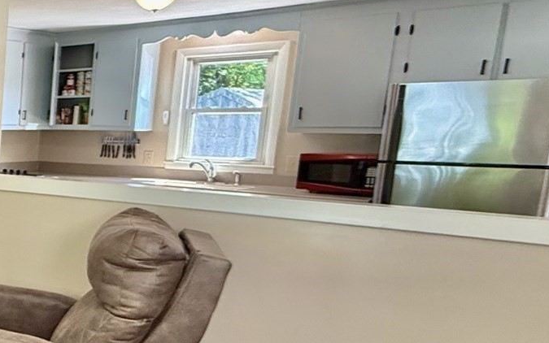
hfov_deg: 30.6
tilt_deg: -8.9
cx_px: -224
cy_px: 227
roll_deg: -0.6
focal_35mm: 45
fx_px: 673
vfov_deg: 28.4
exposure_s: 1/60
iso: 320
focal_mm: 2.22
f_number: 2.2
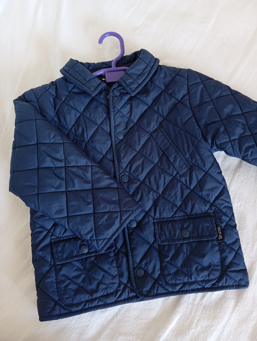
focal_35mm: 28
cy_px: 170
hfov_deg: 49.9
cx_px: 128
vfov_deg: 63.4
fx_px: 276
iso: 710
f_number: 1.8
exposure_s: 1/33.3
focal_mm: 4.22
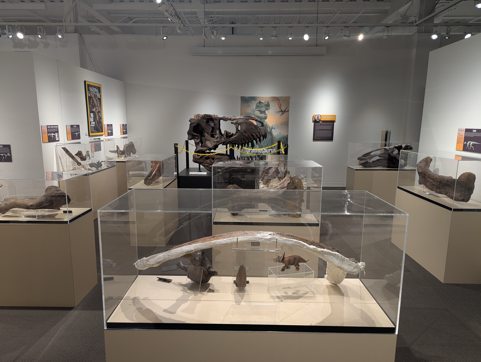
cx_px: 240
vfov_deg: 56.9
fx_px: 334
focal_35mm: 24
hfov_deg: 71.5
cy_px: 181
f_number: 1.85
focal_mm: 6.81
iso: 51
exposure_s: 1/40
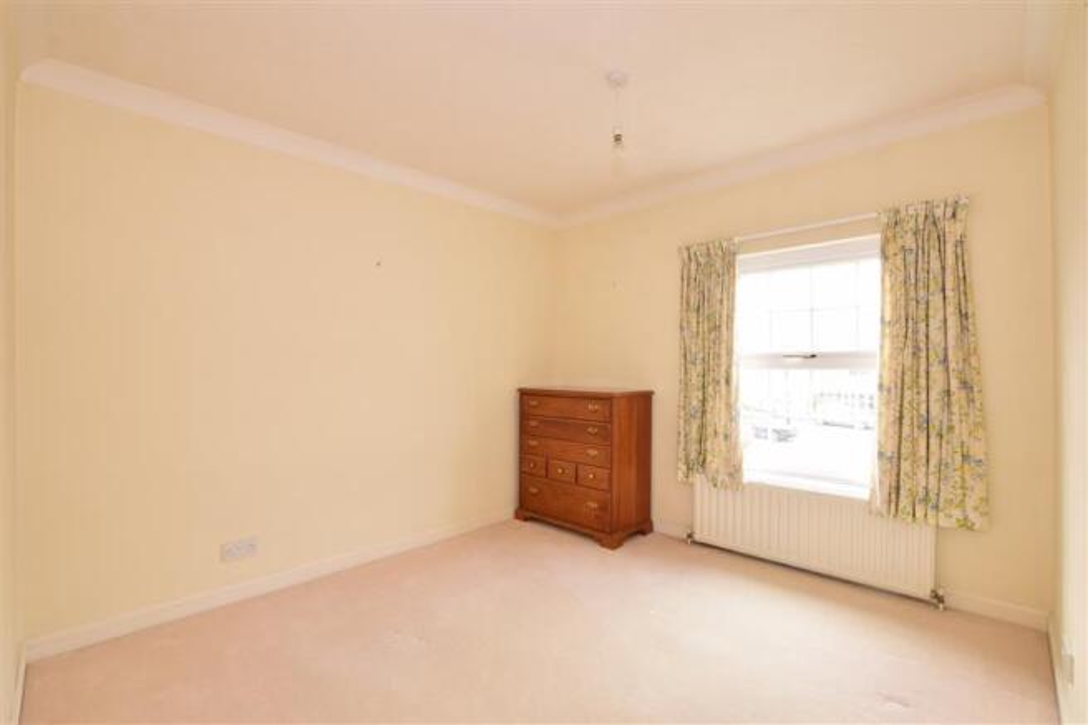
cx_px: 544
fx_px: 453
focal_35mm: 15
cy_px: 362
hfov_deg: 100.4
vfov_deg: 77.3
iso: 400
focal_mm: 10
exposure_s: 1/5
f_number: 20
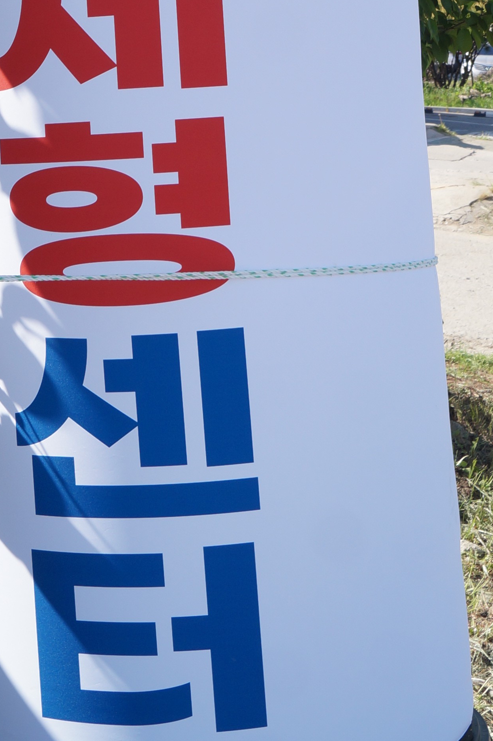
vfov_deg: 19.4
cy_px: -253
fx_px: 1974
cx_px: 265
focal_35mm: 96
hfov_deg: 14.2
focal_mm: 22
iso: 100
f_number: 6.3
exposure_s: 1/200
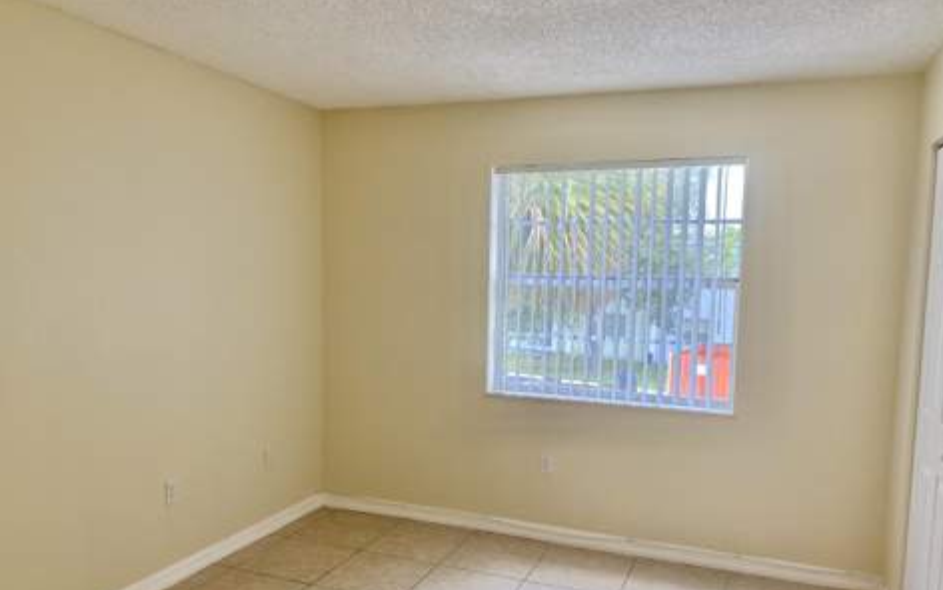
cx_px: 477
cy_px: 351
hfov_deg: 66.5
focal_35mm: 28
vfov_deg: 44.3
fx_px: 720
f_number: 1.8
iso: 64
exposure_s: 1/60
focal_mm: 4.25
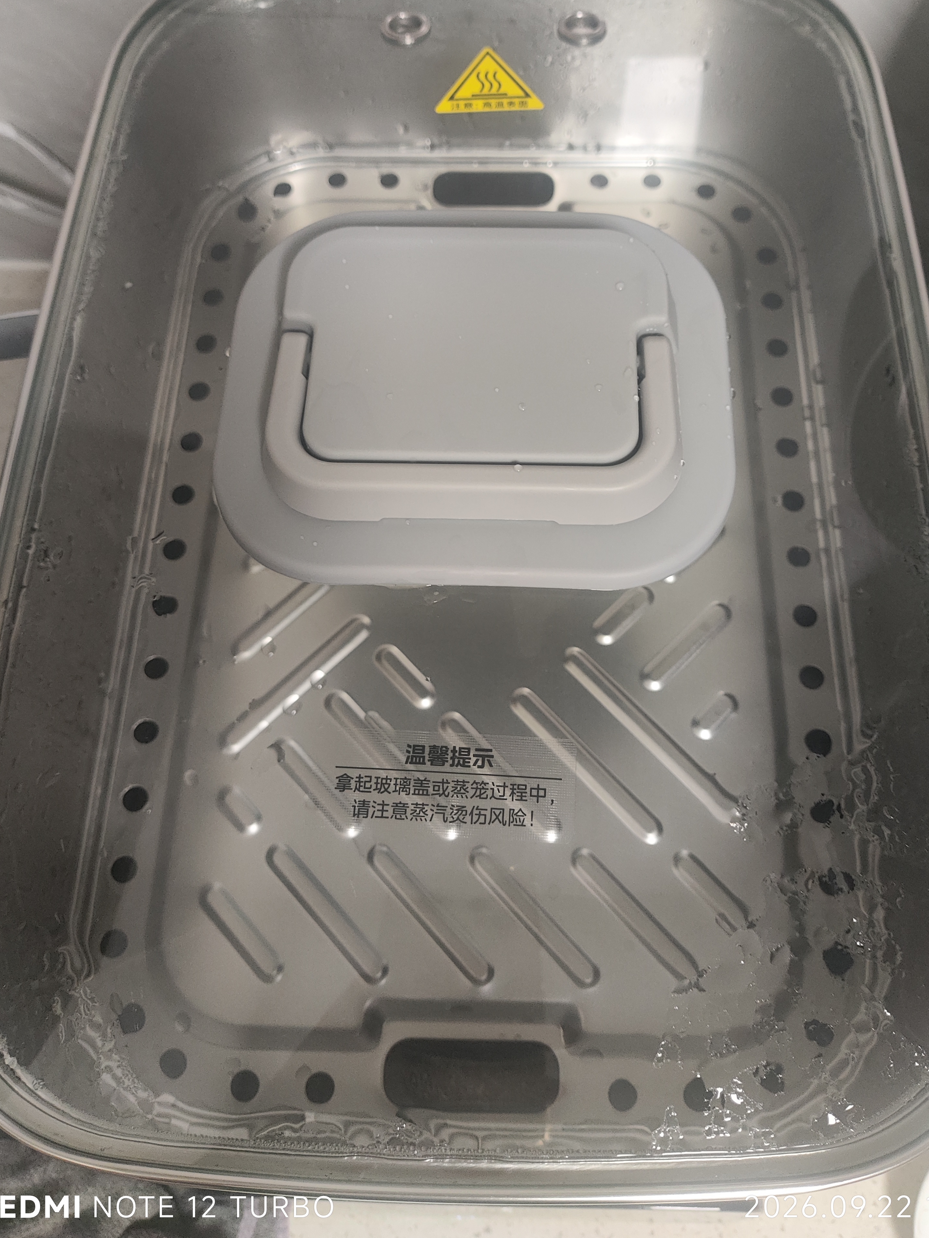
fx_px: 1037
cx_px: 489
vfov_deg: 61.3
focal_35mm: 29
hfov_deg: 48.2
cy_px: 517
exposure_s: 1/33.3
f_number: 1.8
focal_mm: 4.68
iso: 460
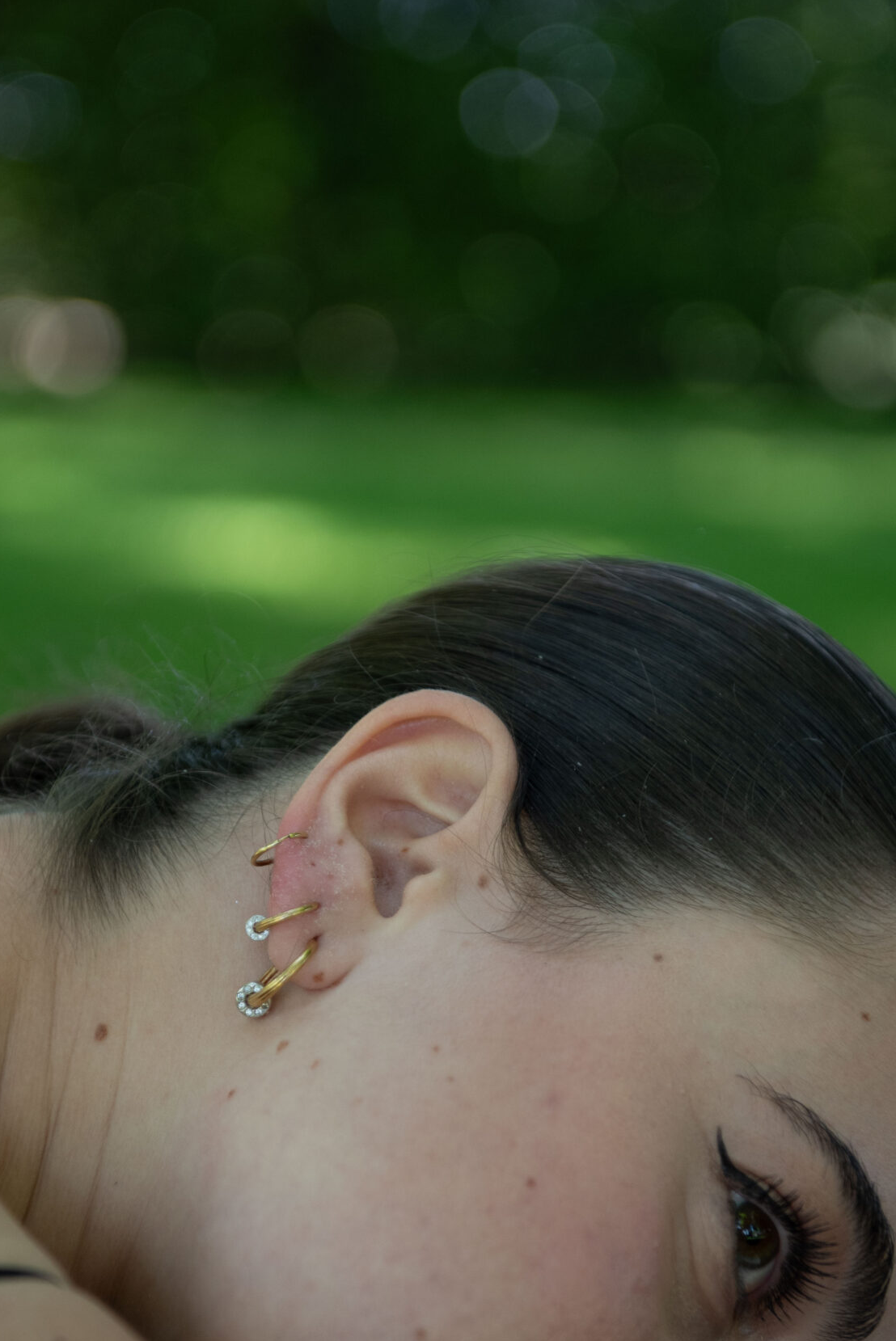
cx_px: 423
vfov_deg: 18.9
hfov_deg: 12.7
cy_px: 846
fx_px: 4027
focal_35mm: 108
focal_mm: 70
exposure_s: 1/400
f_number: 3.5
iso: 500
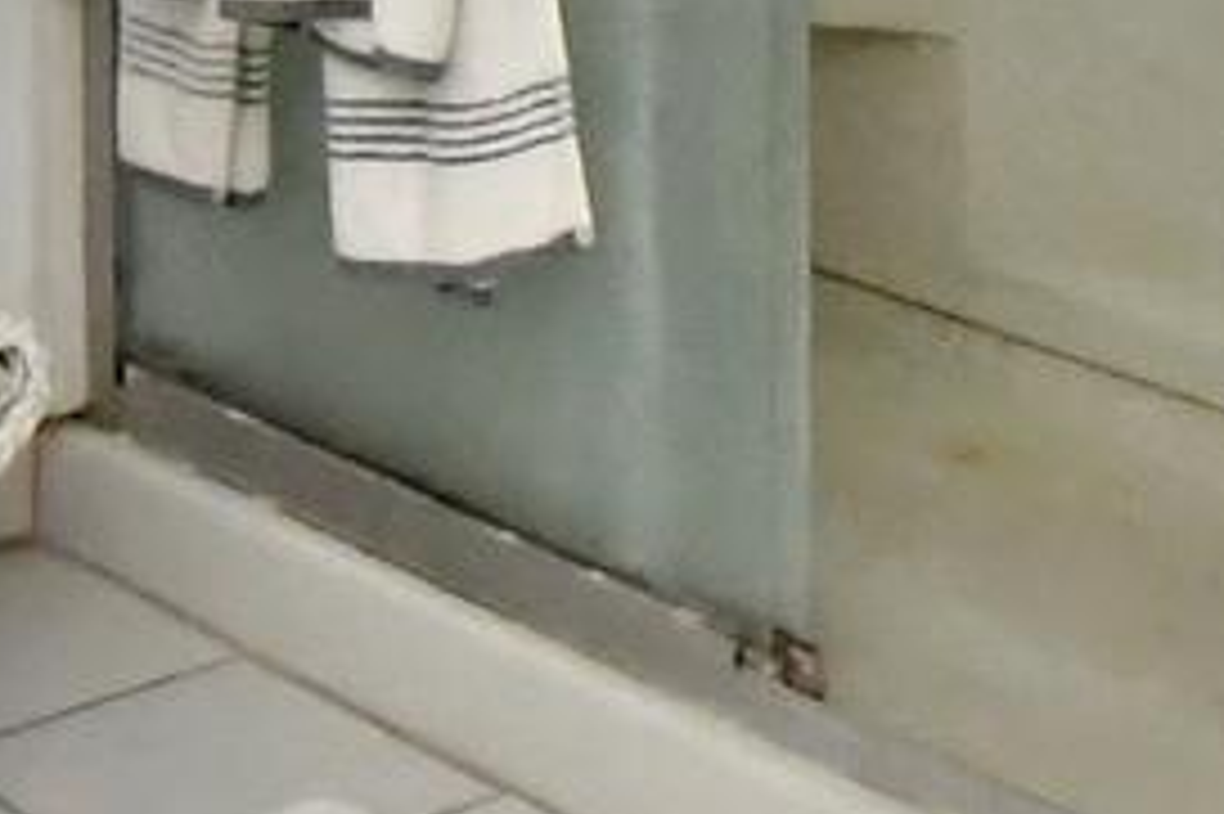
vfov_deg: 10.7
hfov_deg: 18.1
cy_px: -974
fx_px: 3840
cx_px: 644
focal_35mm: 113
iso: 5000
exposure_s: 1/250
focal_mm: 10
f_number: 18
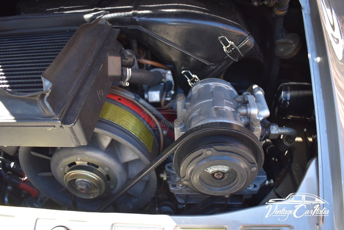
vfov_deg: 48.0
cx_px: 172
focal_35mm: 27
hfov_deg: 67.4
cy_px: 115
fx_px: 258
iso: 400
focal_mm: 18
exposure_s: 1/250
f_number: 3.5
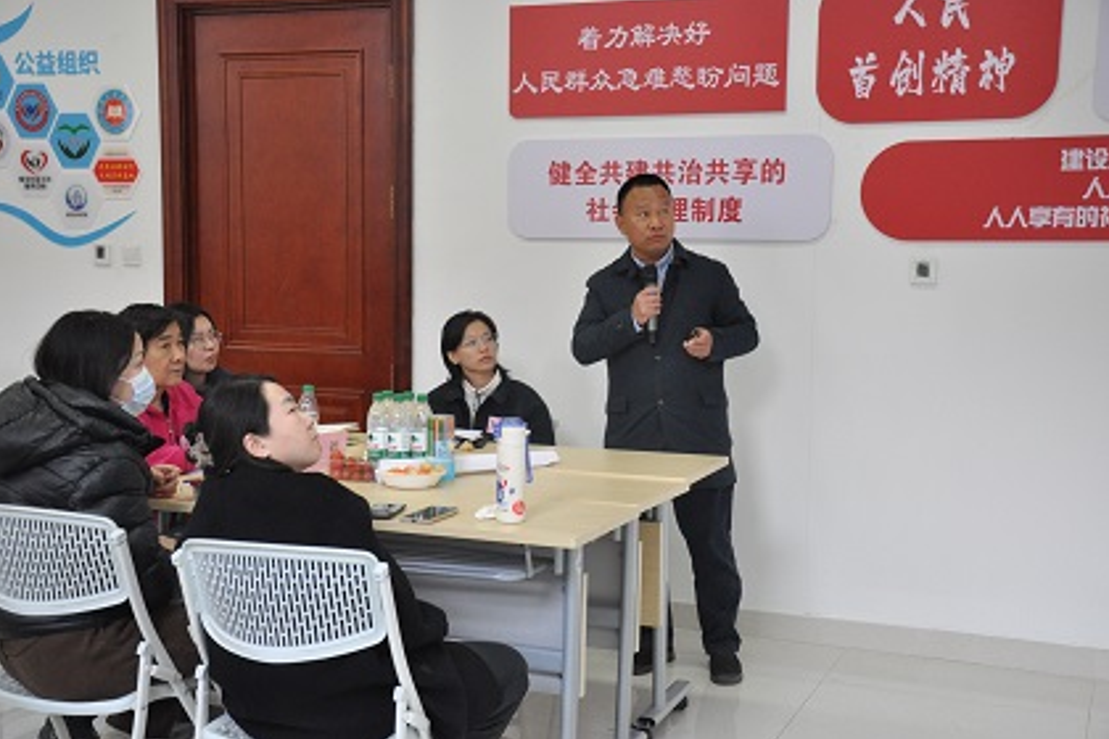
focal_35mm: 49
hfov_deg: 40.3
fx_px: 1509
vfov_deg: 27.5
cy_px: 371
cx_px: 545
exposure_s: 1/125
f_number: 4.2
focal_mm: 32
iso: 1800
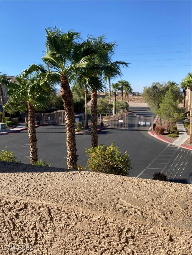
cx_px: 96
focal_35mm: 26
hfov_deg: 53.1
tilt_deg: -7.7
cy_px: 128
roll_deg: +1.3
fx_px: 192
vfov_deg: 67.3
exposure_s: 1/2183
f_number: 1.8
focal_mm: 4.25
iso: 32
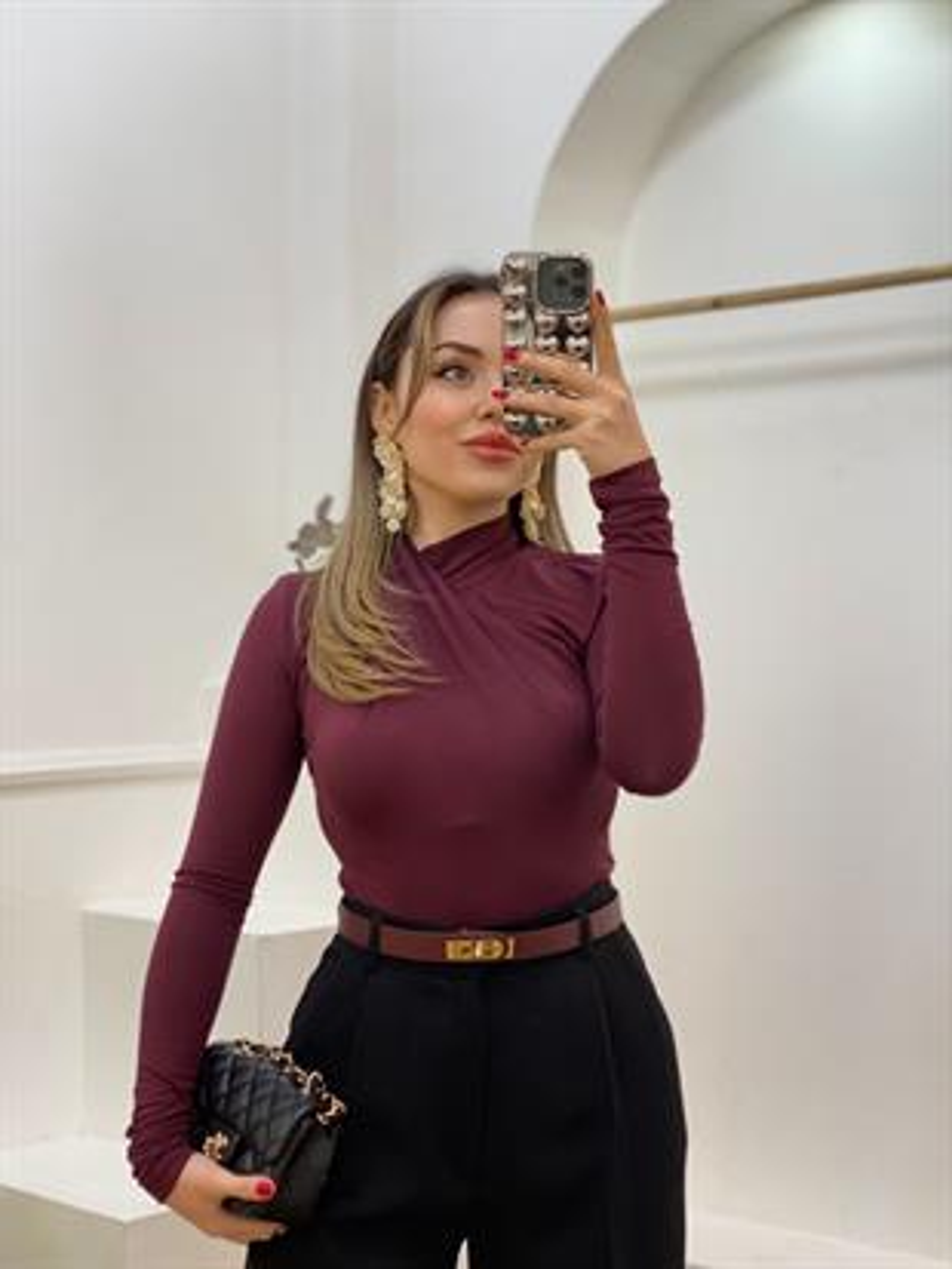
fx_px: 1906
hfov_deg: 28.0
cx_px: 476
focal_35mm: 52
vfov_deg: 36.8
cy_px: 634
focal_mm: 6
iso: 100
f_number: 2
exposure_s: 1/100
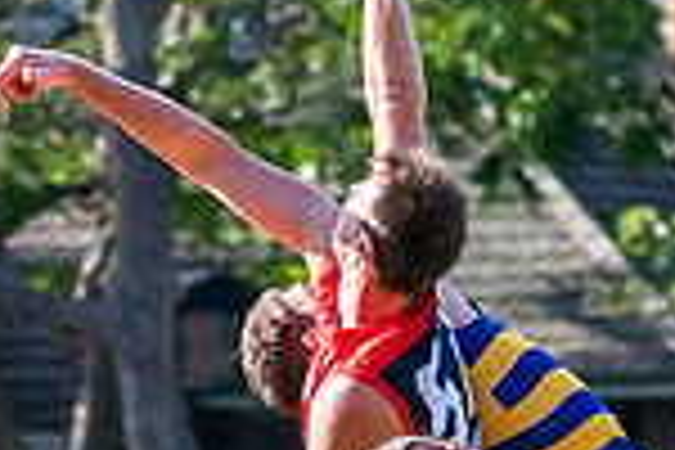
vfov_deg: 1.3
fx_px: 20286
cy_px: 378
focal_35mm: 1082
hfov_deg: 1.9
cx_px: 505
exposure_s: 1/1600
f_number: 5
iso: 800
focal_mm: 150
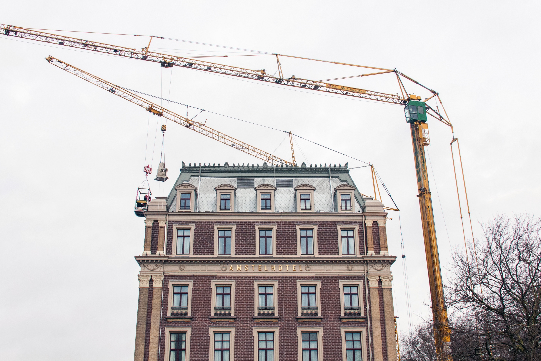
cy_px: 180
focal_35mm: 40
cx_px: 264
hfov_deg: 48.5
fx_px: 601
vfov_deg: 33.4
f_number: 8
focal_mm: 26
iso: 800
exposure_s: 1/400
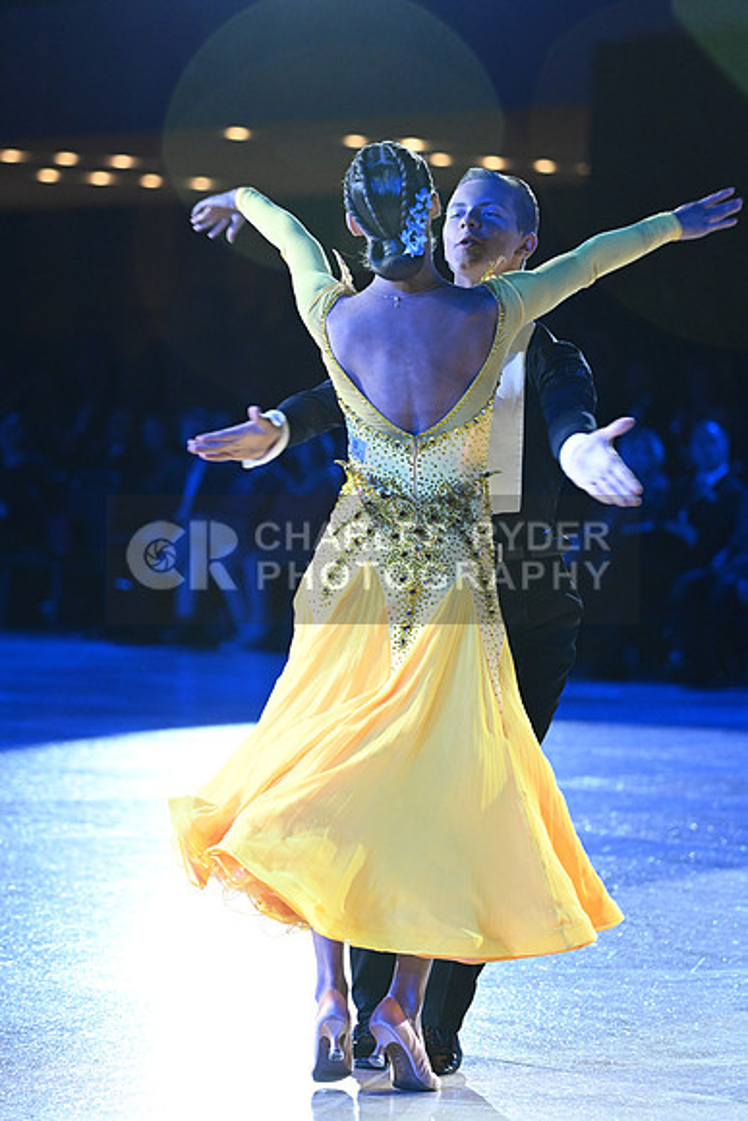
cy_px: 560
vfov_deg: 13.2
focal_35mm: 155
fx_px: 4828
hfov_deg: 8.9
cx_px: 374
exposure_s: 1/320
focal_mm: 155
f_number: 4.8
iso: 3200
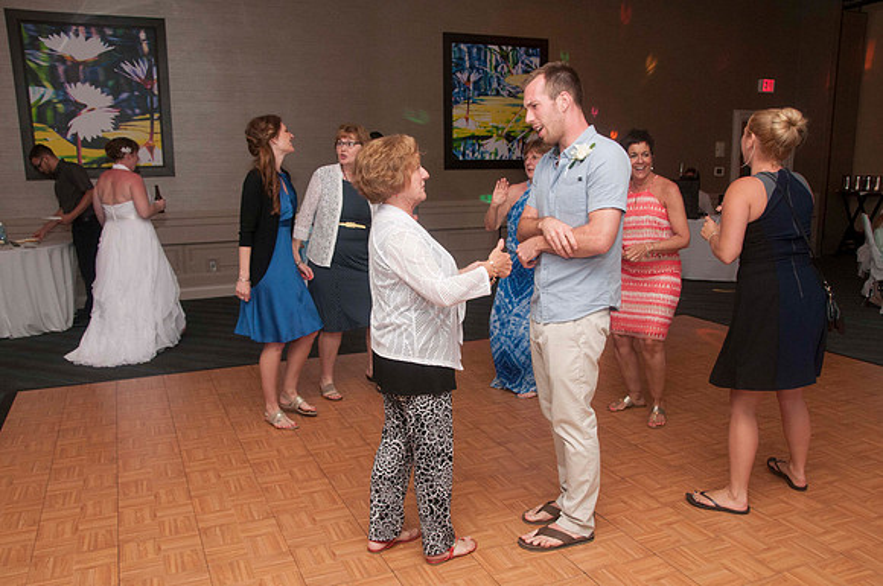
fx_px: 735
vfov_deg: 43.5
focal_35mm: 30
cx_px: 442
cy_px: 293
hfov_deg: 62.0
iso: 800
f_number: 5.6
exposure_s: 1/60
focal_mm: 20
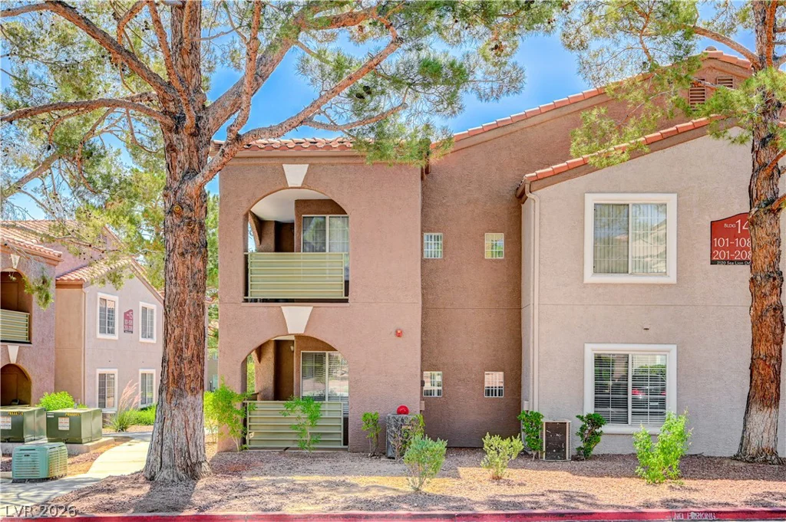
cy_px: 261
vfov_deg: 43.5
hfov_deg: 62.0
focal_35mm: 30
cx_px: 393
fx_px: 654
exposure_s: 1/320
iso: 800
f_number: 7.1
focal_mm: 30
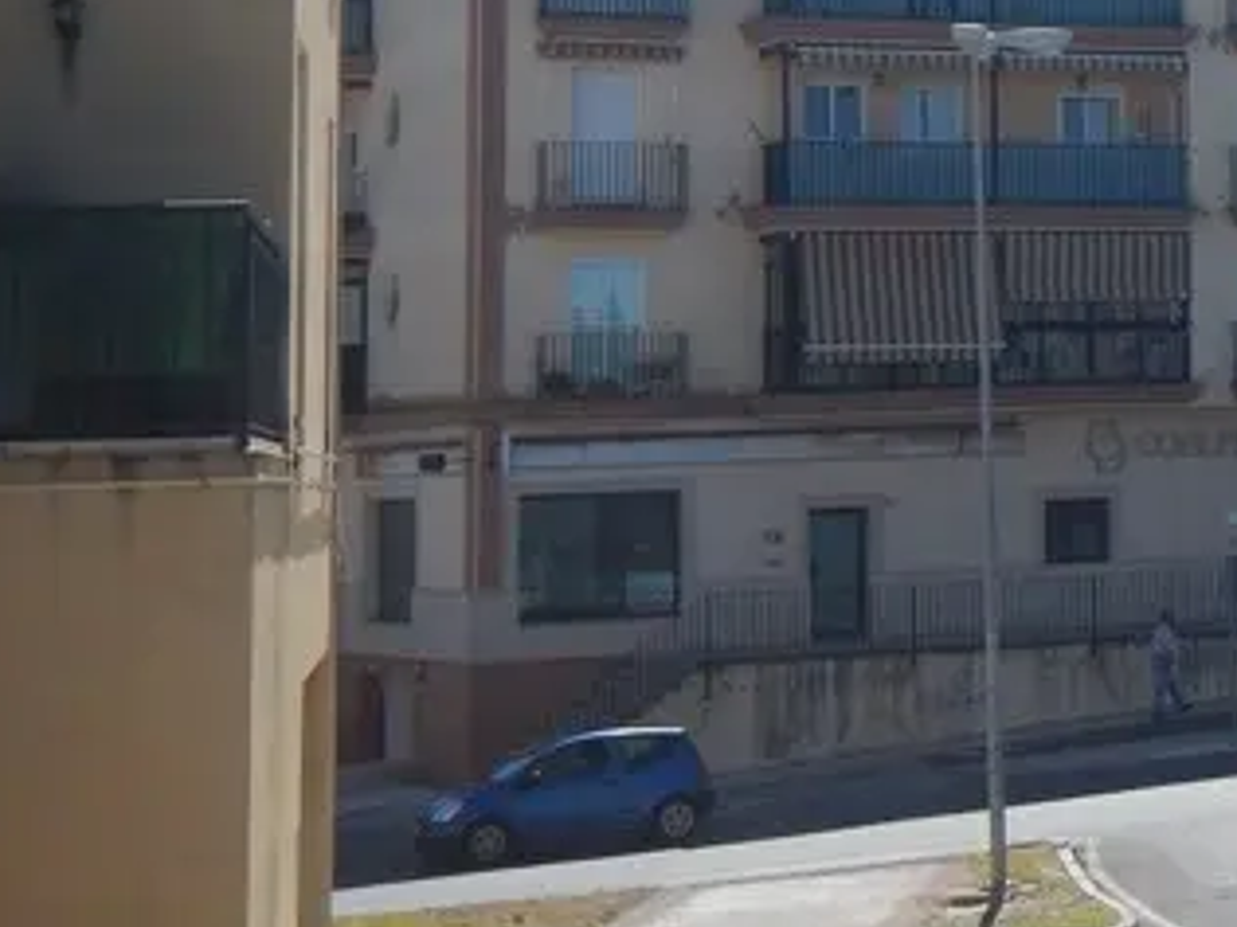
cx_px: 1542
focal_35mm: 109
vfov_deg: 13.3
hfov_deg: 17.1
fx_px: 3895
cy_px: -86
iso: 125
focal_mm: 7.7
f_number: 4
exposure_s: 1/1000
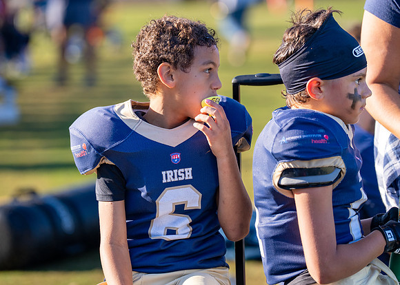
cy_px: 107
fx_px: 2265
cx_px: 194
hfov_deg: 10.1
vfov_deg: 7.2
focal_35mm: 199
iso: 200
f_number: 2.8
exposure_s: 1/1600
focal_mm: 149
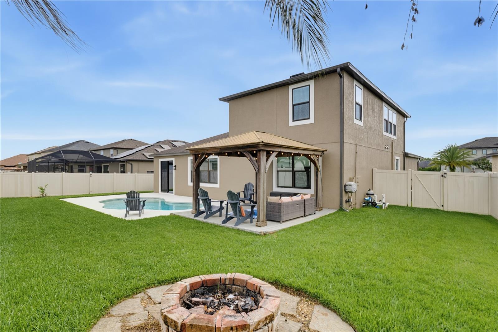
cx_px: 249
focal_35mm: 18
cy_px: 166
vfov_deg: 65.9
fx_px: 256
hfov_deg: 88.4
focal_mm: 18.5
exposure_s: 1/1600
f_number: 13
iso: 1600
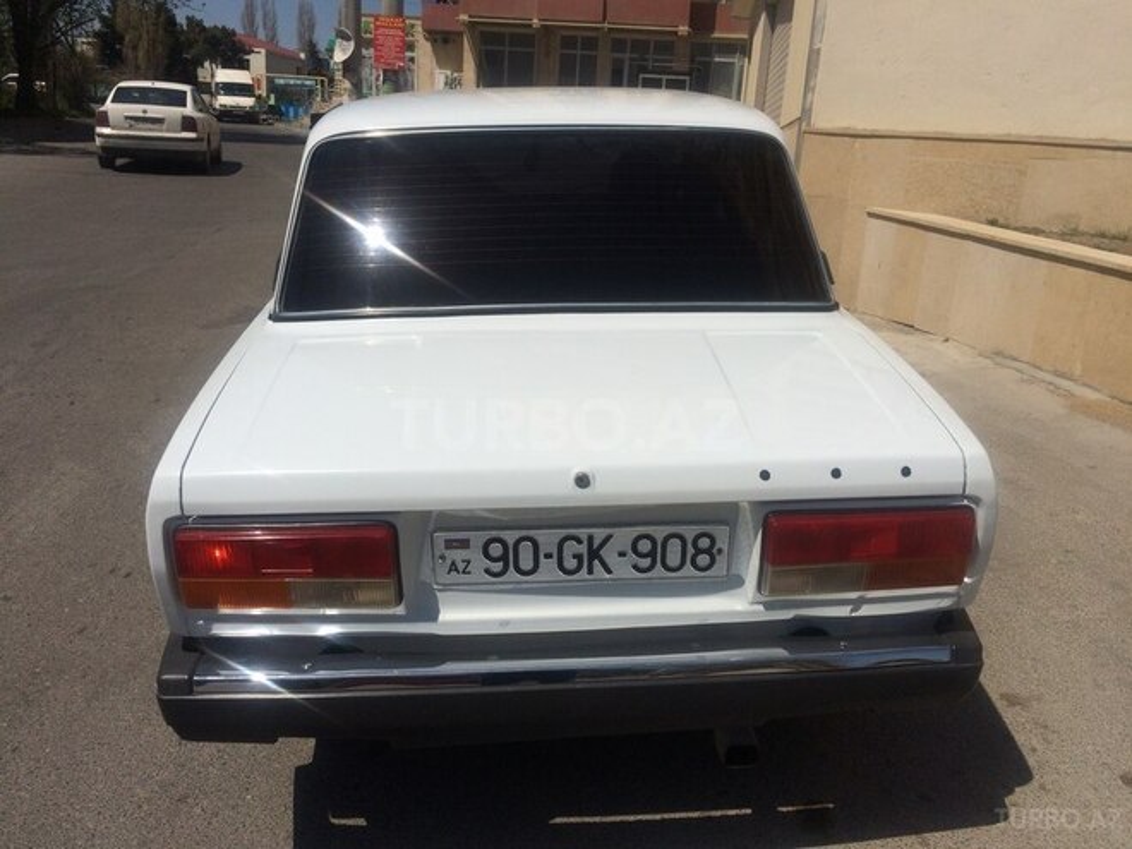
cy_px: 424
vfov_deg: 48.2
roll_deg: -3.8
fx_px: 948
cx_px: 566
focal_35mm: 29
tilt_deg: -14.5
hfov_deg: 61.7
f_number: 2.2
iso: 32
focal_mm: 4.15
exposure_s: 1/8264
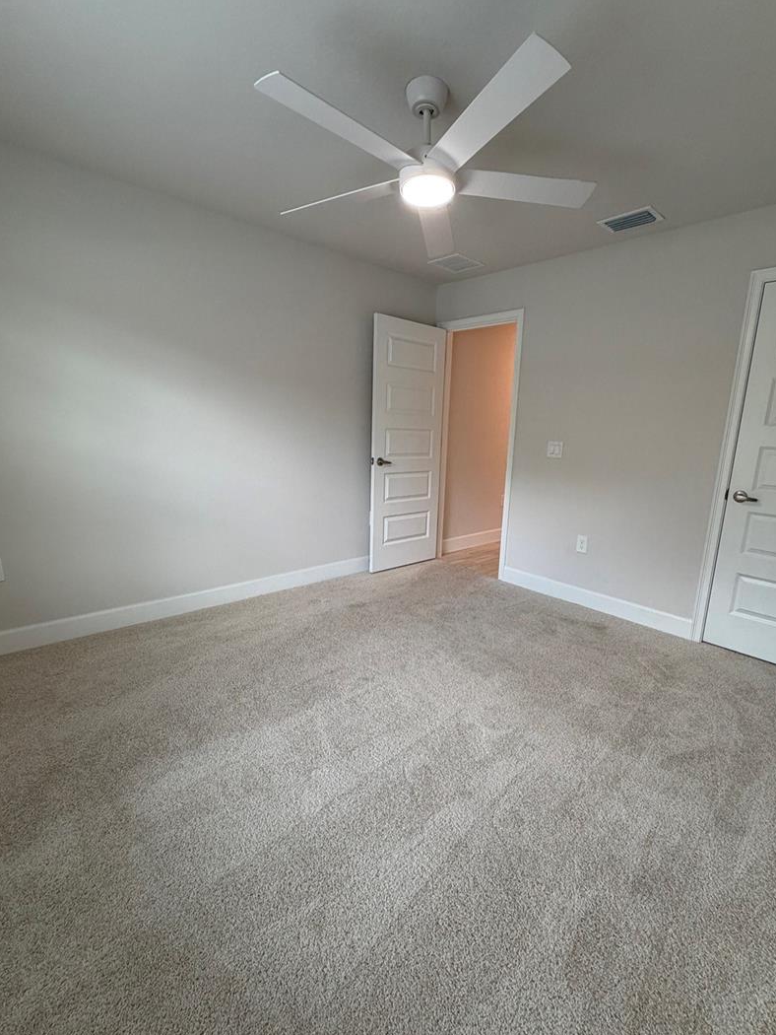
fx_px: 478
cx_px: 421
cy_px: 526
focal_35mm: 16
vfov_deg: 94.5
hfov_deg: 78.0
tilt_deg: -11.4
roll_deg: -2.5
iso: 160
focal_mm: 2.22
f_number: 2.2
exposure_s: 1/120
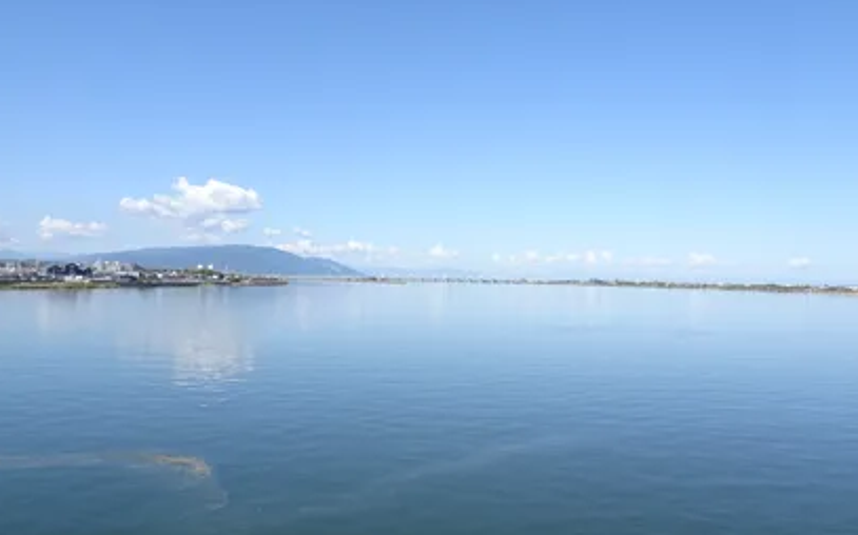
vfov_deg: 41.8
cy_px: 278
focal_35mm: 30
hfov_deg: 62.6
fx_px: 701
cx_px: 491
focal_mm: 4.1
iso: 80
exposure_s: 1/640
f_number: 3.5
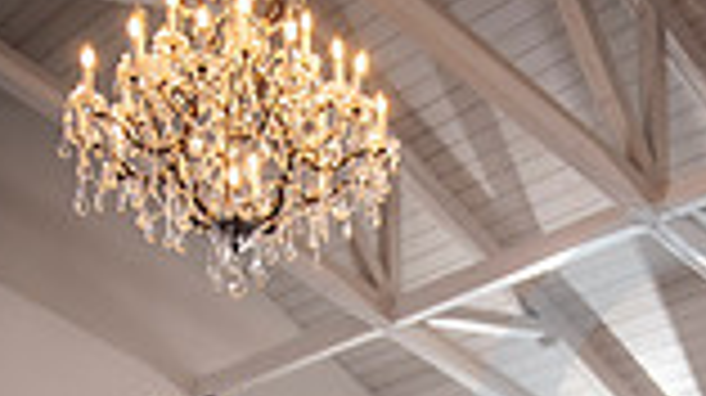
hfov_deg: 22.5
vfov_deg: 11.0
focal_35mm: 93
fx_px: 1740
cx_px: 607
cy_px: 954
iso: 1600
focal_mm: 31
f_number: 2.8
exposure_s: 1/125
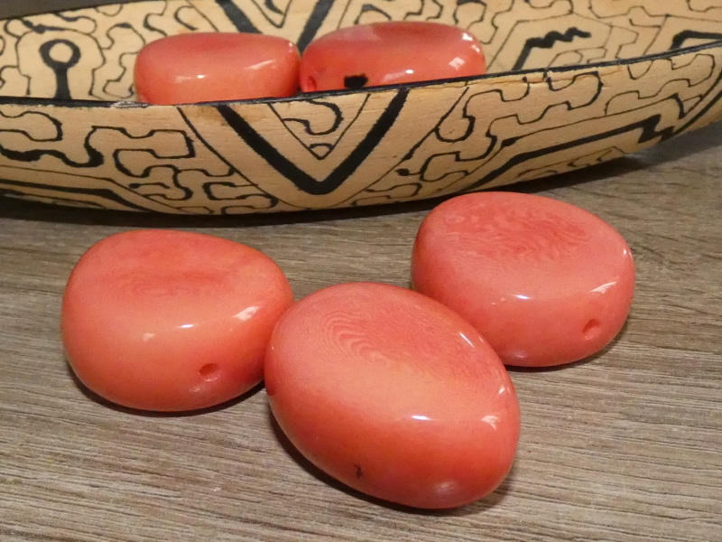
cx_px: 361
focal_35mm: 20
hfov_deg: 81.7
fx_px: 417
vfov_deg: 66.0
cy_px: 271
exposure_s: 1/60
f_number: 2.8
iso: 800
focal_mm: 3.6
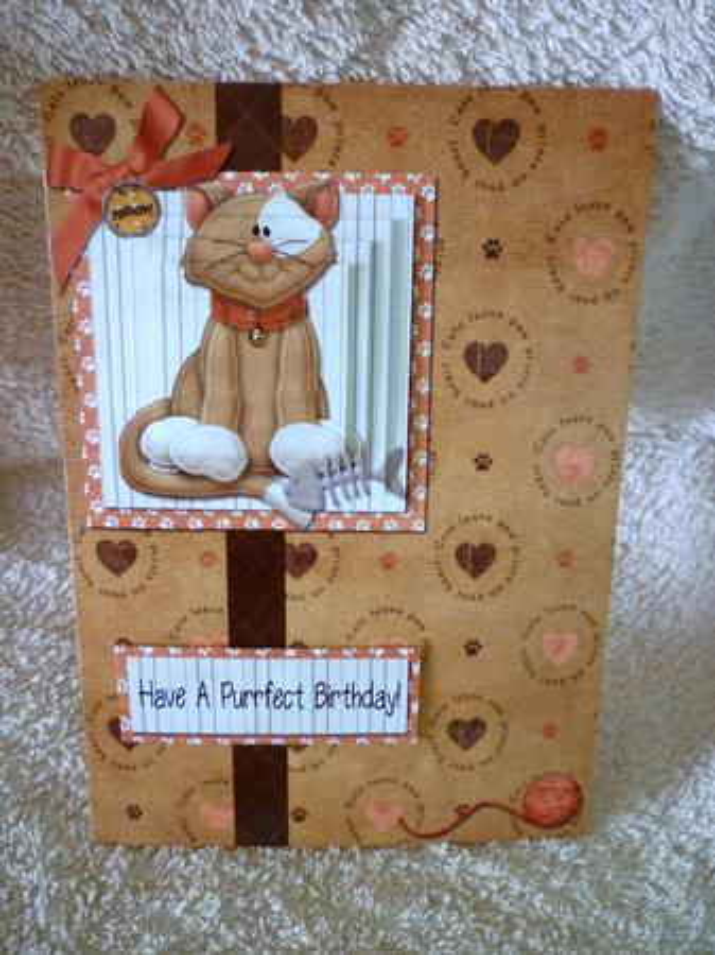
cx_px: 358
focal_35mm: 29
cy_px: 478
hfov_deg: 48.2
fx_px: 799
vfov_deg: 61.7
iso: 400
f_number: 3.3
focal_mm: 5.2
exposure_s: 1/30
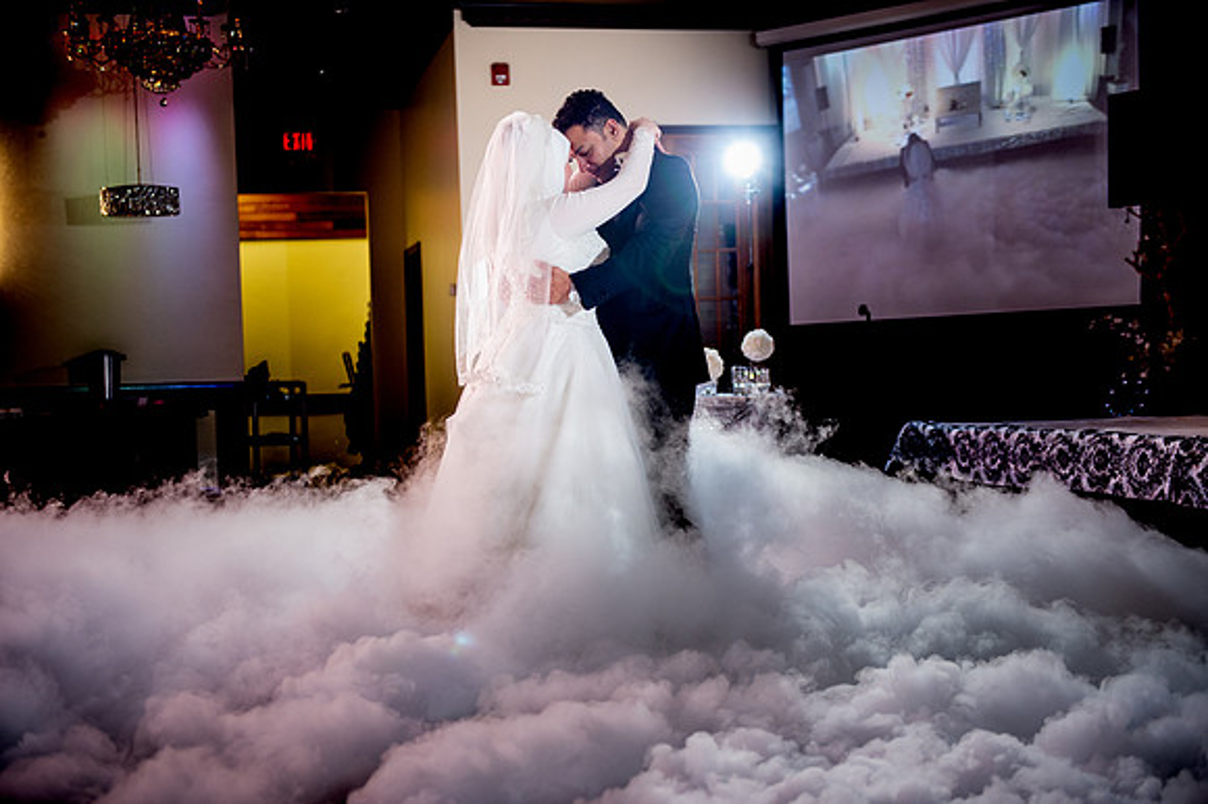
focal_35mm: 52
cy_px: 402
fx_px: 1744
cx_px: 604
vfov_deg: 26.0
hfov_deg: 38.2
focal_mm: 52
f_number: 2.8
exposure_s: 1/160
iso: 1600
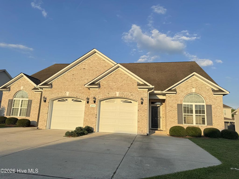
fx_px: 166
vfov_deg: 56.8
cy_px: 90
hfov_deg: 71.6
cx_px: 120
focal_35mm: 24
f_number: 1.78
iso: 80
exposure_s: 1/2710
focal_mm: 6.76
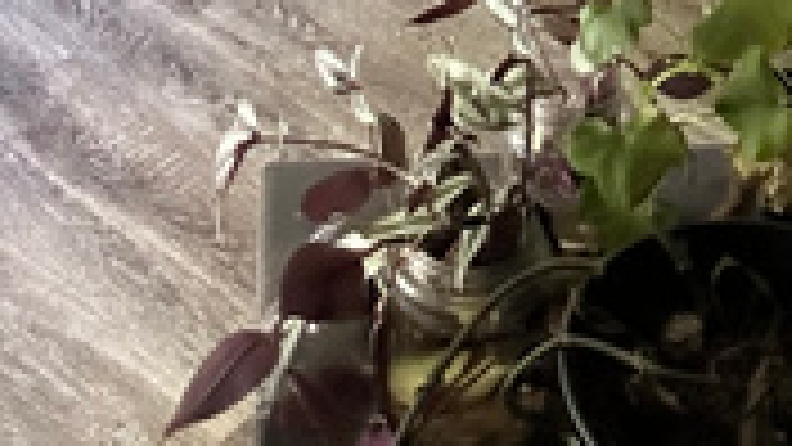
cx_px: 356
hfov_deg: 23.9
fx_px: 1869
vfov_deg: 11.6
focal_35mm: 89
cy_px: -554
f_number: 1.9
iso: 320
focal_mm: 2.69
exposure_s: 1/40
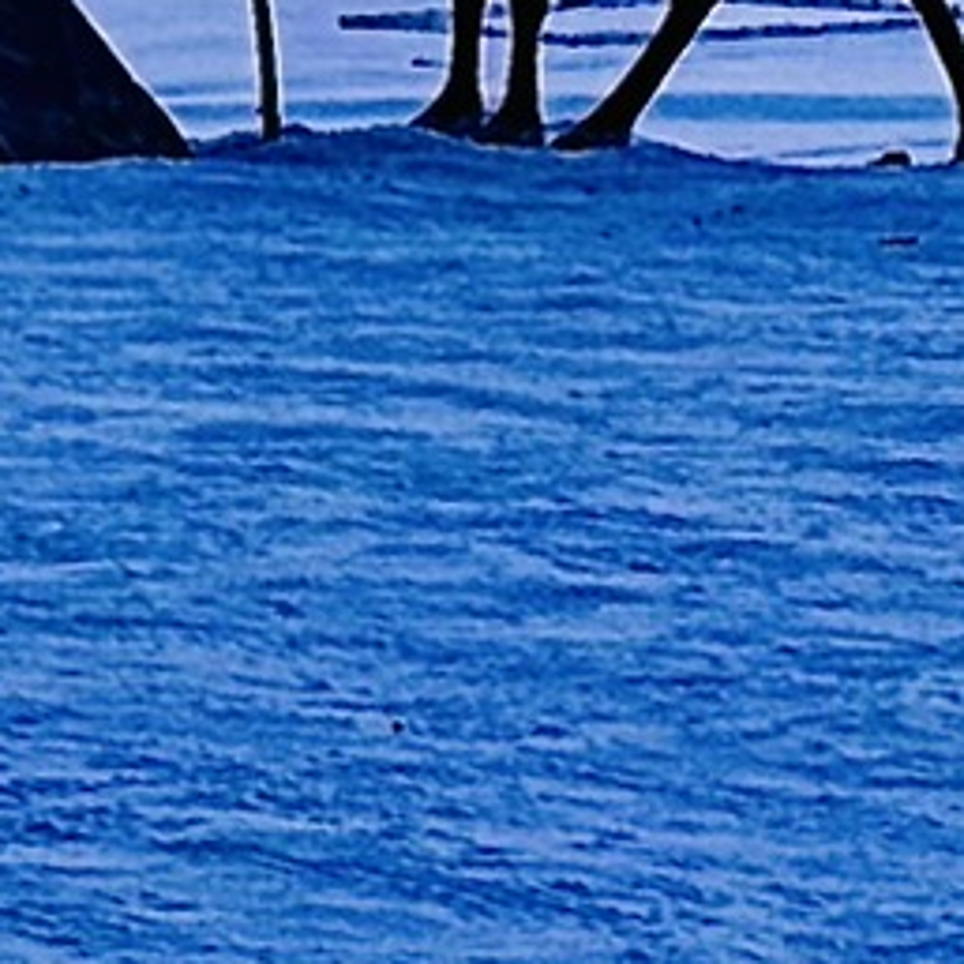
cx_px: -191
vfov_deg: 5.1
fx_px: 10649
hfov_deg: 5.2
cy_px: -1005
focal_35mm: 338
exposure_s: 1/1923
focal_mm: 6.76
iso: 64
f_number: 1.78
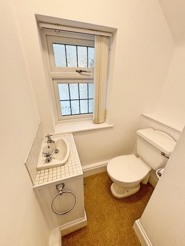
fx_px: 100
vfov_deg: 102.1
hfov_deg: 85.7
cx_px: 92
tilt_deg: -24.7
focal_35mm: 14
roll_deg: -0.6
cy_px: 123
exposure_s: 1/100
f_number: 2.2
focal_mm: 2.22
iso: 250
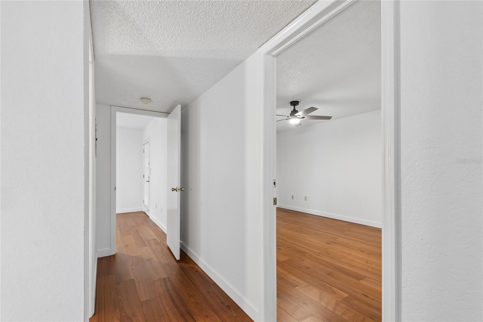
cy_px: 161
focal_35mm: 15
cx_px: 242
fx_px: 201
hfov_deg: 100.4
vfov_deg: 77.3
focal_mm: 10
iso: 100
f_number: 4.5
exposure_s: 1/5
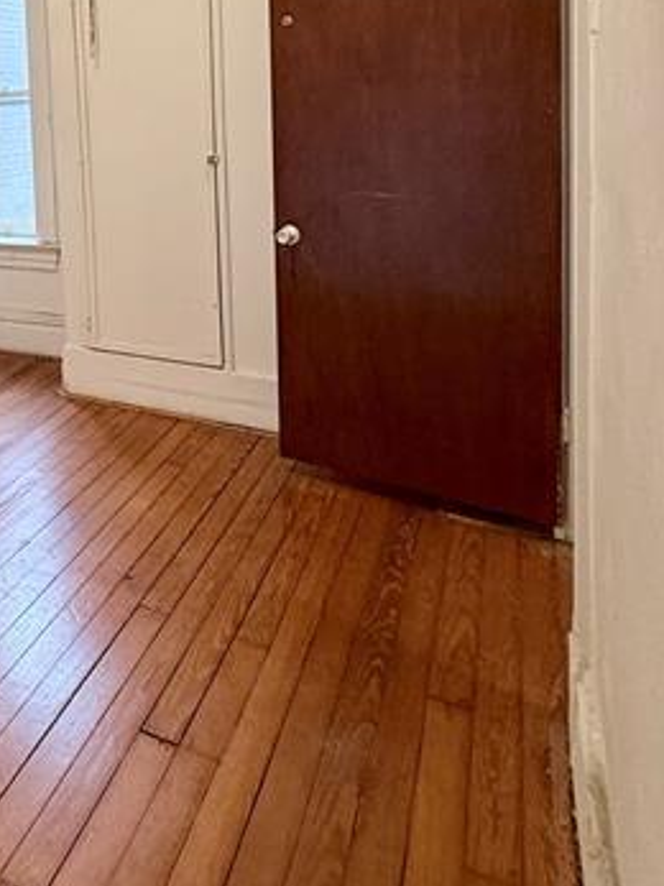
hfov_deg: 39.1
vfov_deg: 54.2
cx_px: -28
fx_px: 793
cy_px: 171
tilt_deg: -4.6
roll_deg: +2.3
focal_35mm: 31
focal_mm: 2.22
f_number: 2.2
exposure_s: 1/60
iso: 250
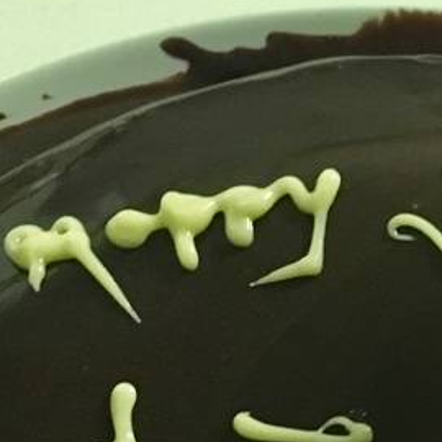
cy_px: 504
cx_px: 535
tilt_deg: -59.6
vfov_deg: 14.9
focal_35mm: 114
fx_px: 1647
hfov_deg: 14.8
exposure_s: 1/17
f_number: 2.2
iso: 320
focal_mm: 4.15
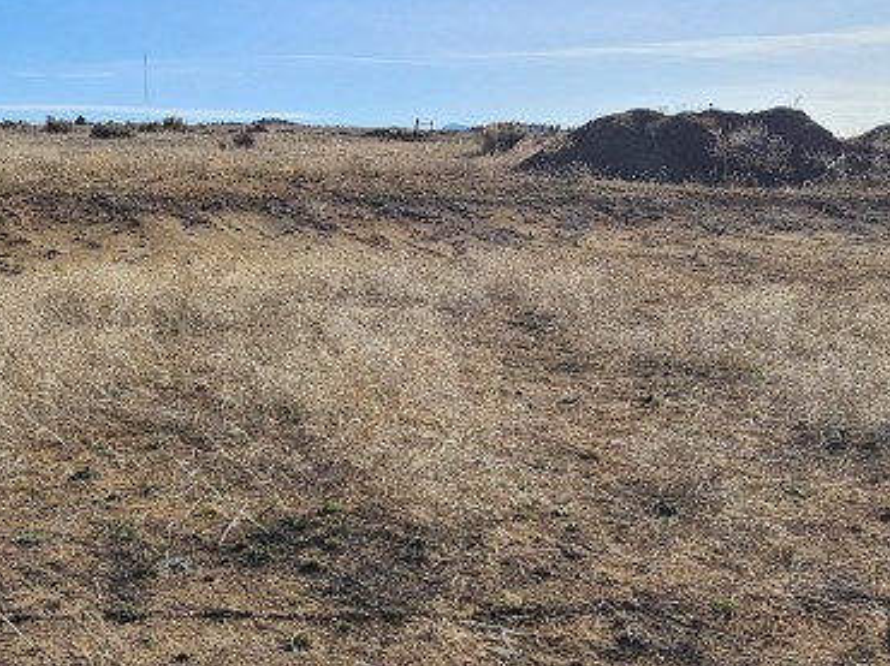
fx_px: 925
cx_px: 200
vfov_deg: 37.9
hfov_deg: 48.9
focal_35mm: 36
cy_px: 551
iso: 50
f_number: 2.2
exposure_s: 1/2782
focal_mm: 2.2
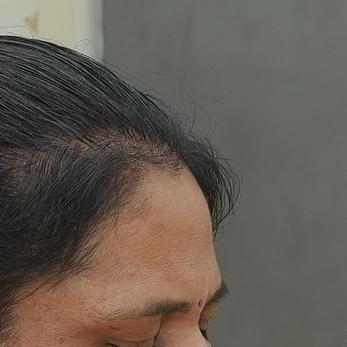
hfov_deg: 5.1
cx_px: 522
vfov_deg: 5.0
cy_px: 968
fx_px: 3845
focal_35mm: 339
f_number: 5
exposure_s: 1/100
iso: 500
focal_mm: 35
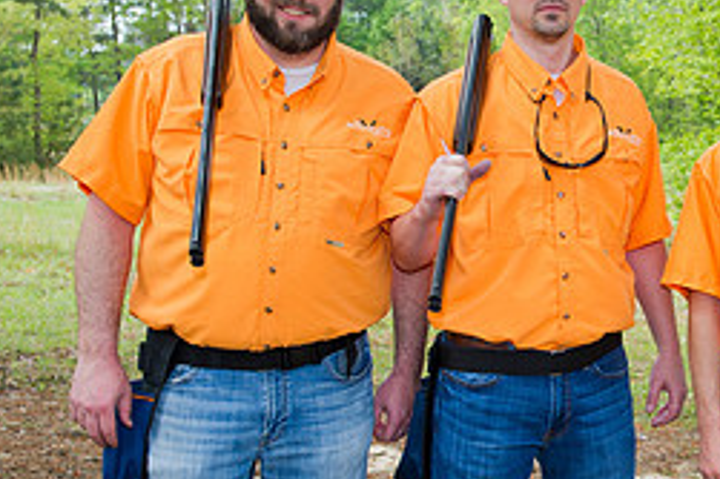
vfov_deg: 18.4
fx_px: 1479
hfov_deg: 26.3
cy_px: 298
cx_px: 674
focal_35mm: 74
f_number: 7.1
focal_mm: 32
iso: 400
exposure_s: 1/250
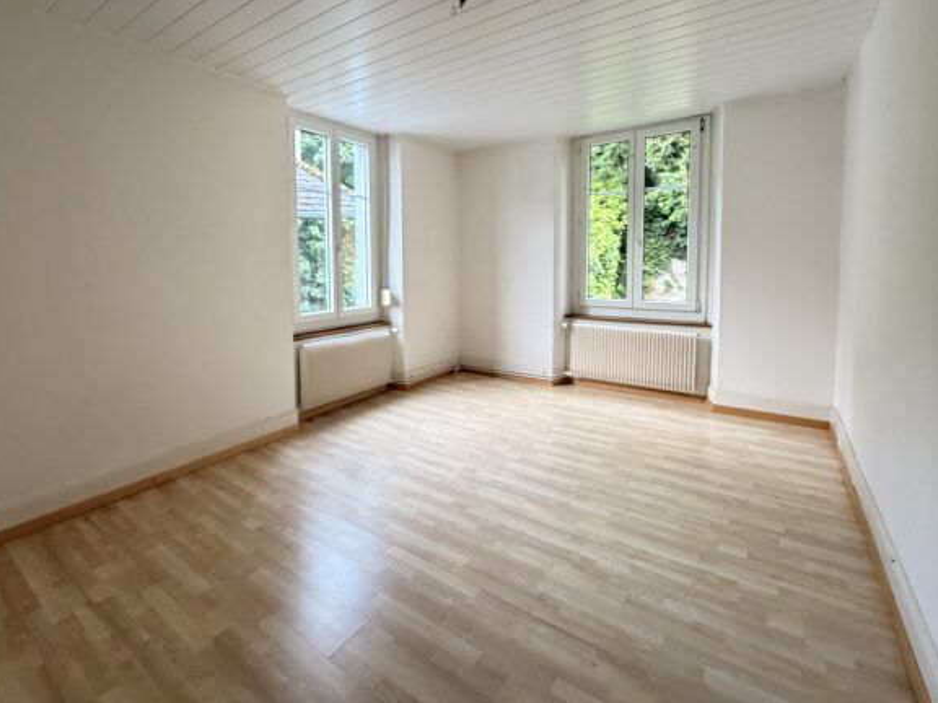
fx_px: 461
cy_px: 284
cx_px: 394
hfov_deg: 90.3
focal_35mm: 17
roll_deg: +0.9
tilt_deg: -2.9
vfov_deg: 74.0
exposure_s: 1/60
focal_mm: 2.22
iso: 400
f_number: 2.2
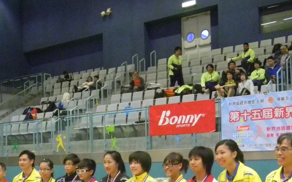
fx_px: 446
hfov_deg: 36.3
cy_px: 149
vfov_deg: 22.8
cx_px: 136
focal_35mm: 56
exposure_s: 1/34.8
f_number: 3.9
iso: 800
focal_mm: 5.3
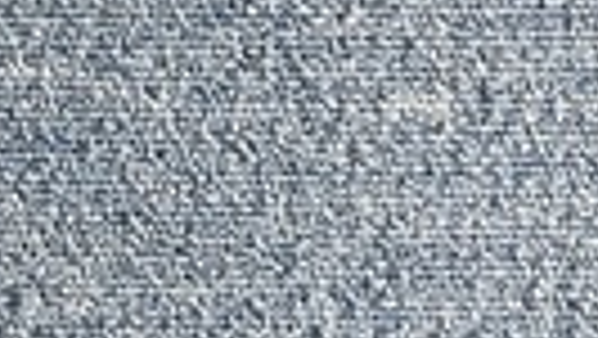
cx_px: -252
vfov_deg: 13.7
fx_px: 1349
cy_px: -95
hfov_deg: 21.6
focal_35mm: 85
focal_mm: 4.2
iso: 125
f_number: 1.6
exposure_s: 1/60
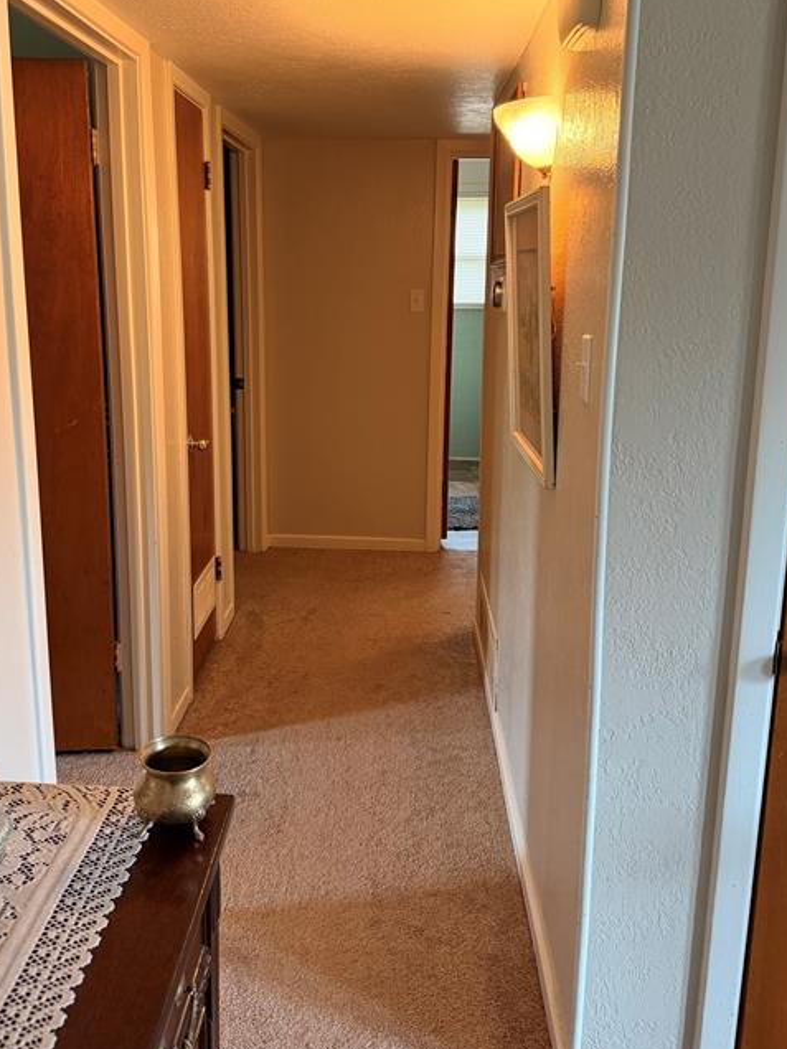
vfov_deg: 61.3
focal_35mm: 29
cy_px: 439
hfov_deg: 48.2
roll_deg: -0.8
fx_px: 879
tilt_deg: -10.0
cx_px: 358
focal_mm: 6.76
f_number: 1.78
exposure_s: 1/60
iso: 320
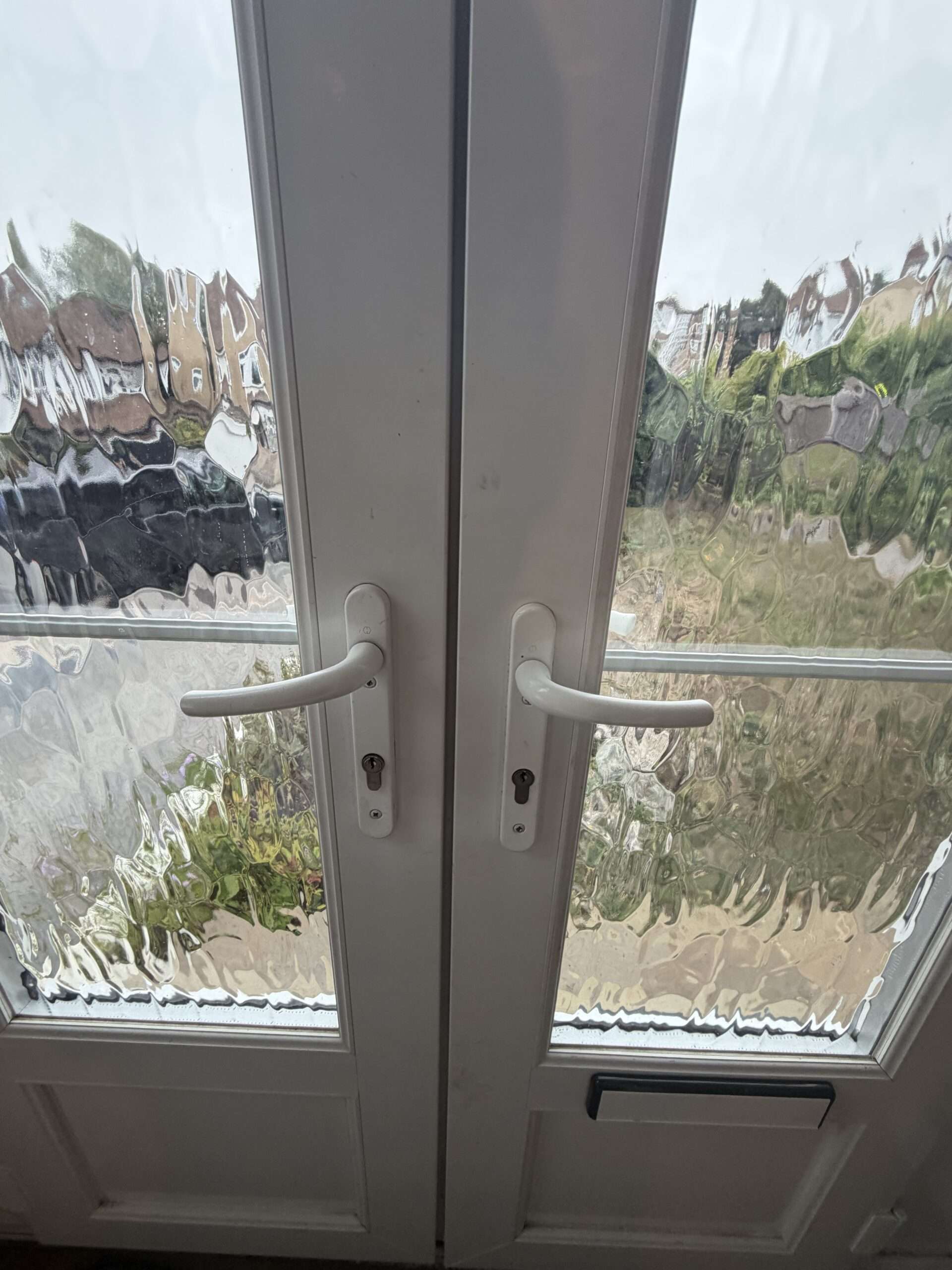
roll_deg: -2.4
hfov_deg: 85.7
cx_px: 476
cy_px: 635
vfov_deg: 102.1
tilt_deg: -21.3
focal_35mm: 14
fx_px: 513
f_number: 2.2
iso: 125
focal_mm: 2.22
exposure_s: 1/121
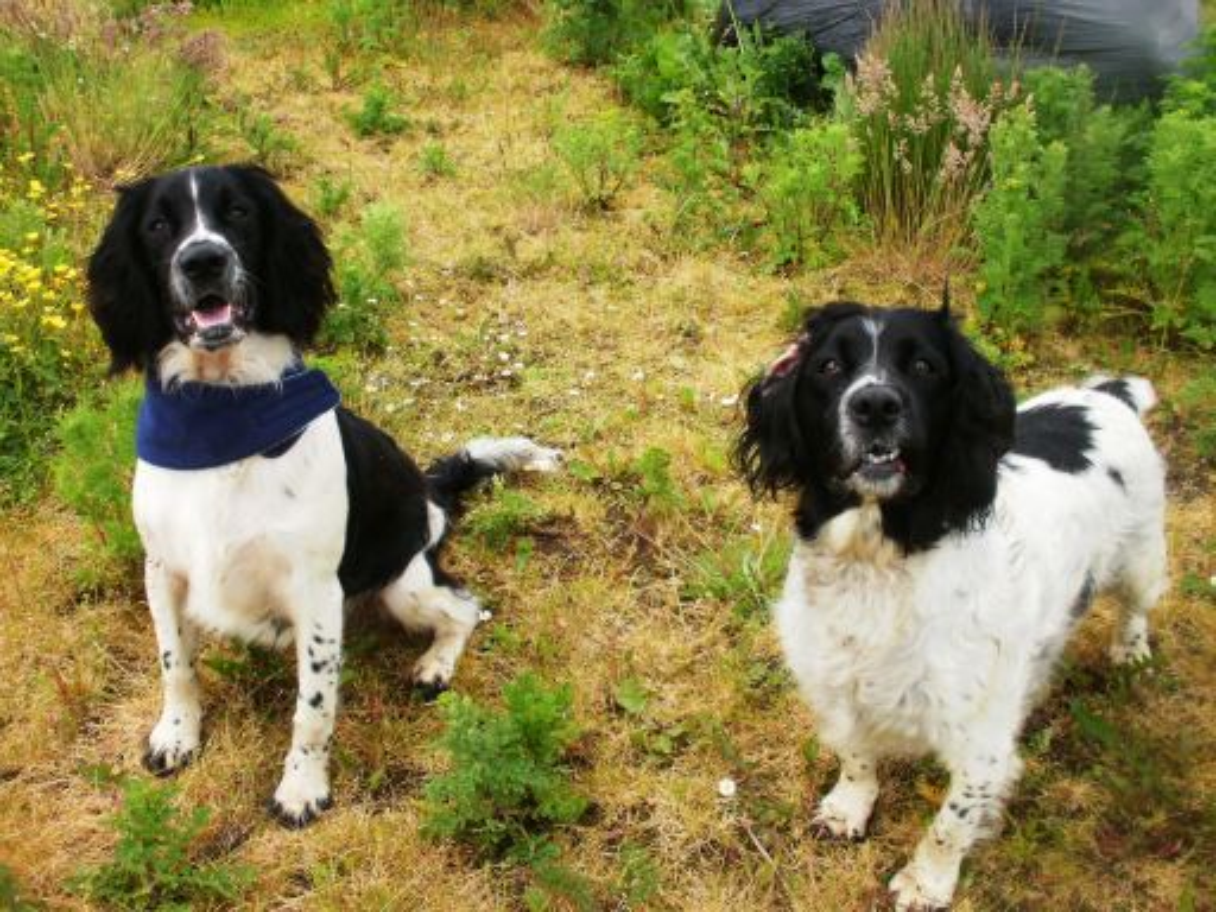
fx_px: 1265
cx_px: 608
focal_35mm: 36
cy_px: 456
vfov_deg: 39.7
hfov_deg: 51.4
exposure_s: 1/200
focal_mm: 6.3
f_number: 5.6
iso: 100
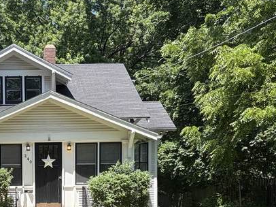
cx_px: 5
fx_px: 653
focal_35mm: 82
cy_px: 197
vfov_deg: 17.6
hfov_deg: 23.0
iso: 64
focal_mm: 5.96
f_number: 1.6
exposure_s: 1/1217
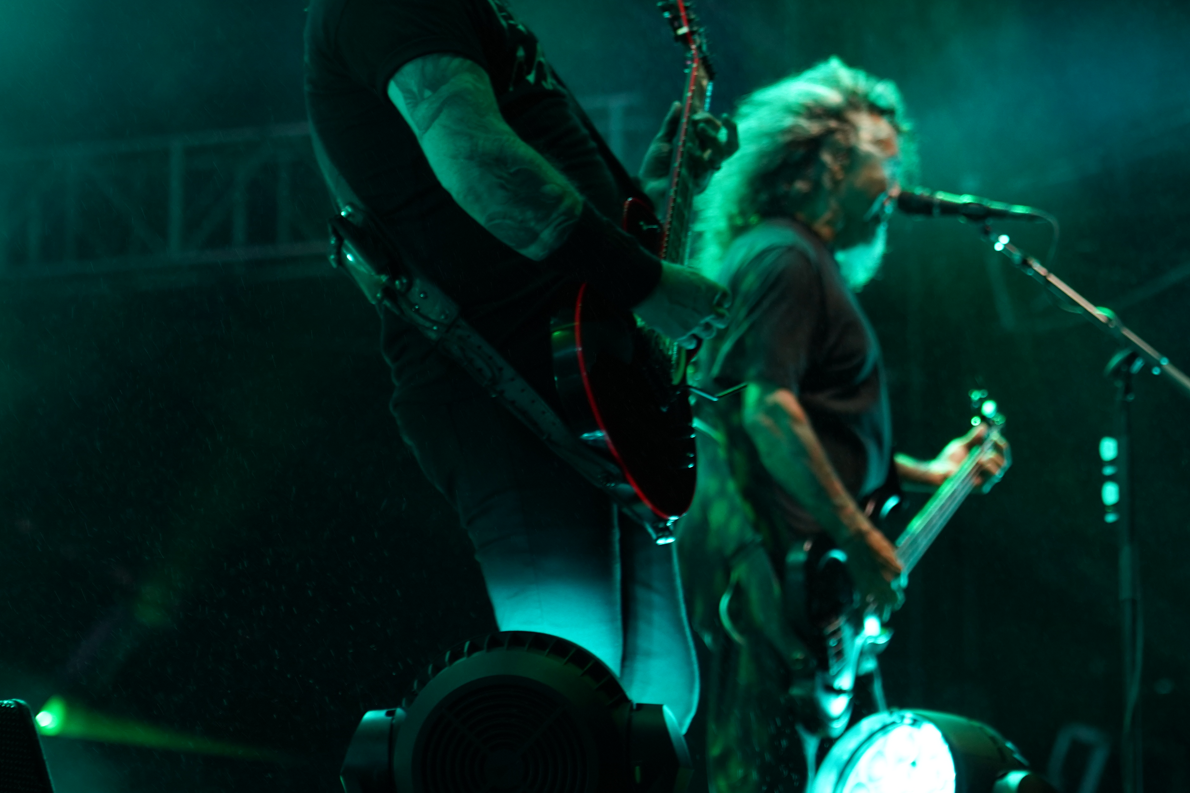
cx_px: 820
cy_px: 197
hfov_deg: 12.3
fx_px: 5520
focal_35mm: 167
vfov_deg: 8.2
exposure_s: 1/125
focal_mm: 105
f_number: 4
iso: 1000
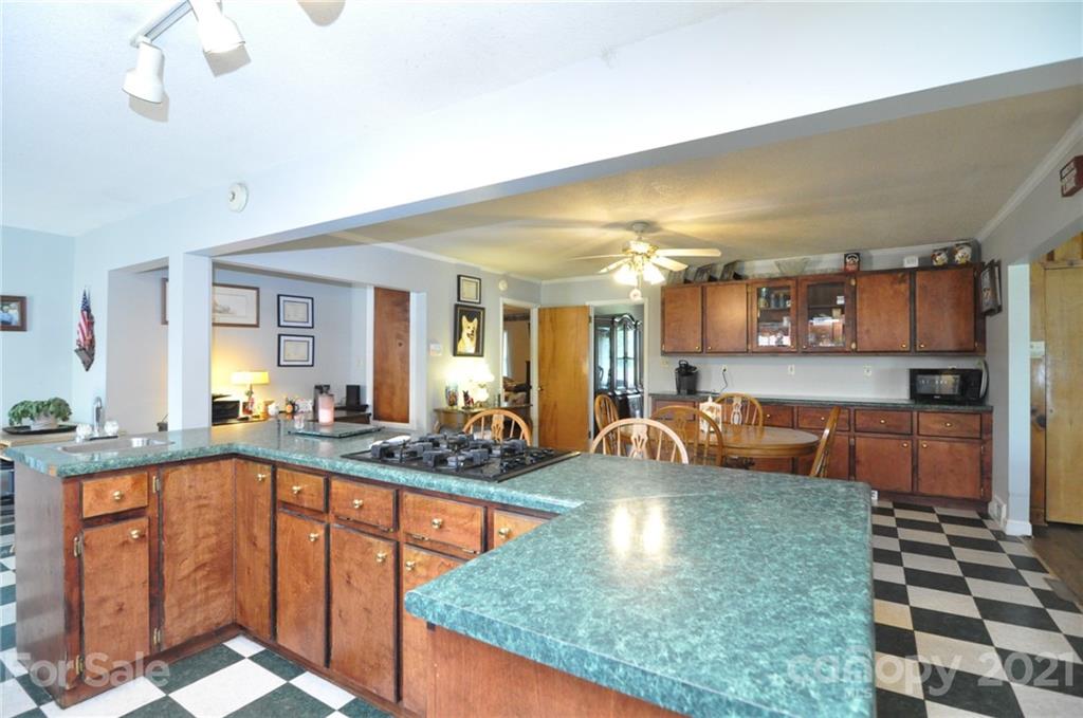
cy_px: 359
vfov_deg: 71.9
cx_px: 542
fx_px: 496
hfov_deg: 95.1
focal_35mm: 16
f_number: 4
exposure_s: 1/60
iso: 3200
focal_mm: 11
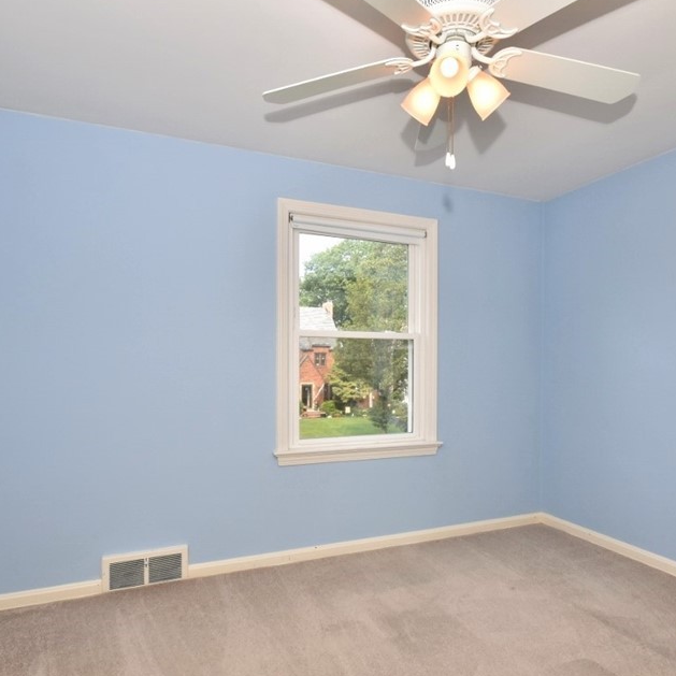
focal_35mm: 22
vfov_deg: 69.6
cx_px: 390
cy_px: 355
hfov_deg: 69.2
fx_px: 486
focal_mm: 10
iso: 400
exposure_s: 1/60
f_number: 14
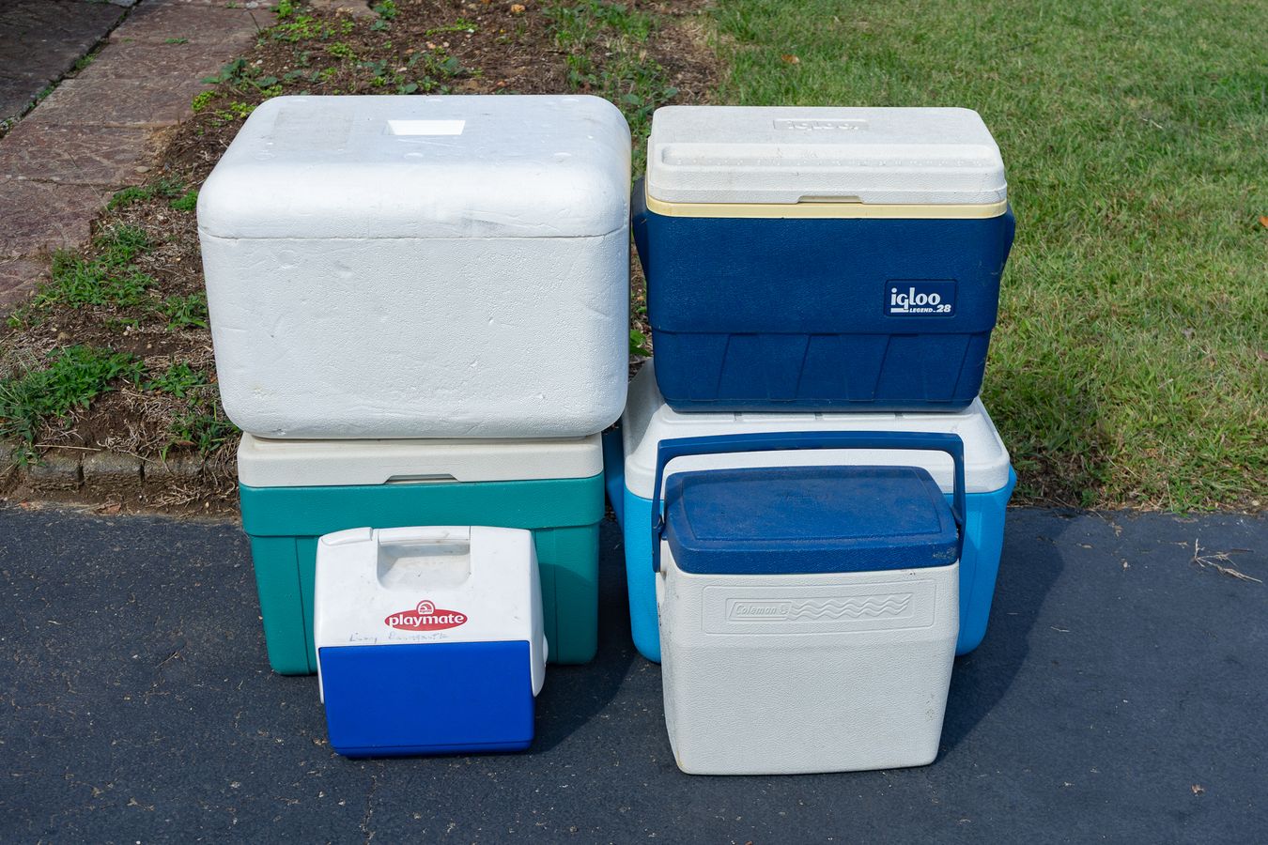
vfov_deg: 26.2
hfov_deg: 38.4
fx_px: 1820
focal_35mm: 52
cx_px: 701
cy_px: 429
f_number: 7.1
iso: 100
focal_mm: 46
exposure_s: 1/250
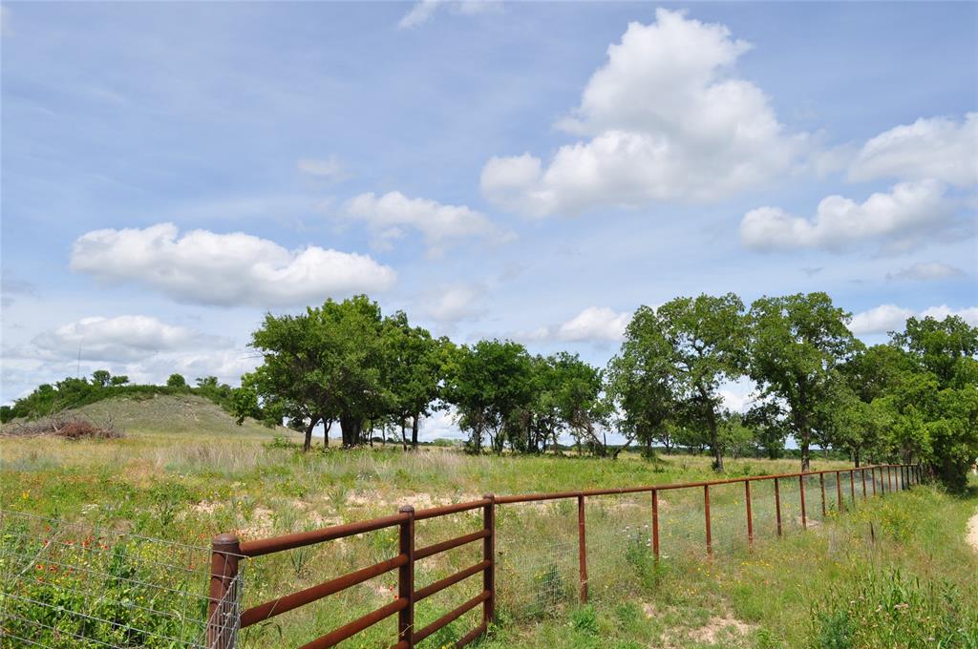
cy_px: 324
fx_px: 814
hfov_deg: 62.0
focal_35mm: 30
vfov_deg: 43.5
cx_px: 489
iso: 200
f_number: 11
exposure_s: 1/400
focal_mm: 20
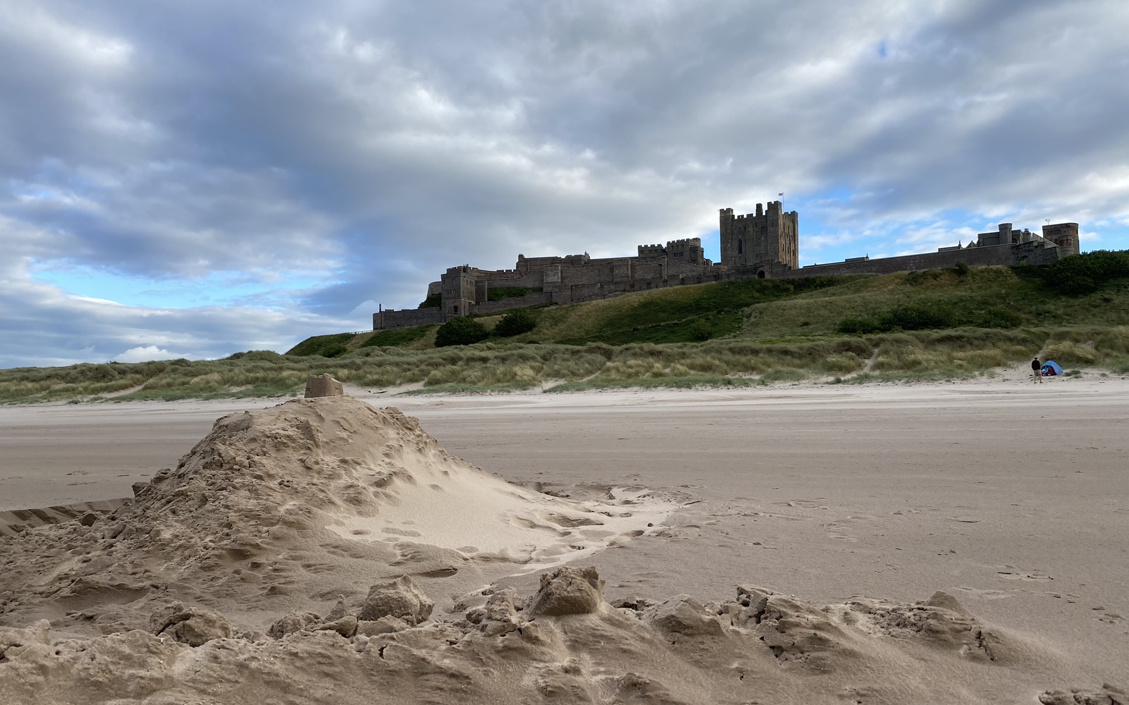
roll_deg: +0.2
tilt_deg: +2.6
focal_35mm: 28
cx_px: 558
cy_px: 372
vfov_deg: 44.5
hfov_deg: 66.5
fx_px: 862
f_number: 1.8
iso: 32
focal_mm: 4.25
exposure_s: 1/1053
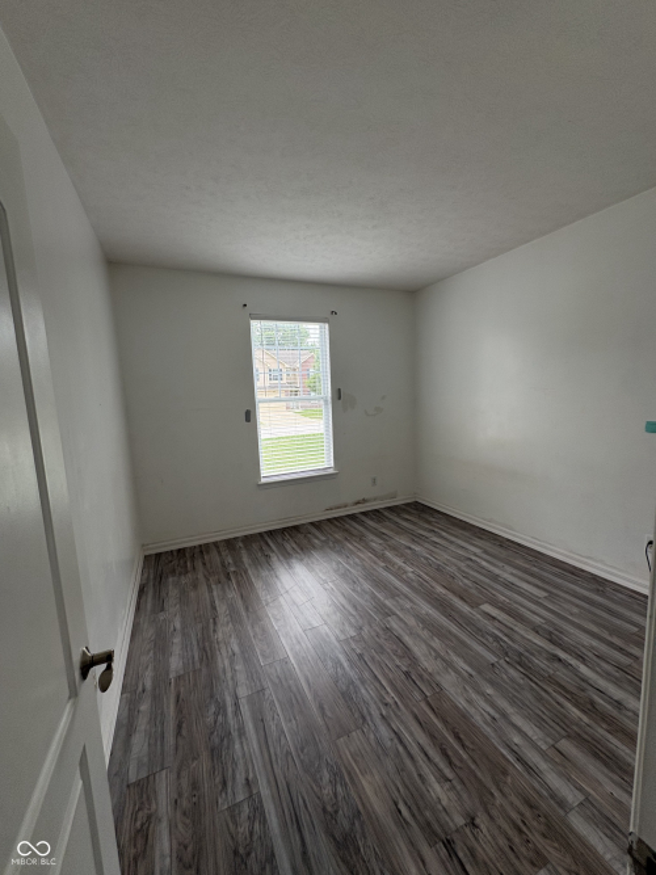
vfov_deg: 102.1
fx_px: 354
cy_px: 438
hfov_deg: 85.7
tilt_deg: -7.0
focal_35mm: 14
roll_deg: +2.5
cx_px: 328
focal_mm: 2.22
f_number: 2.2
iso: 80
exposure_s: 1/103
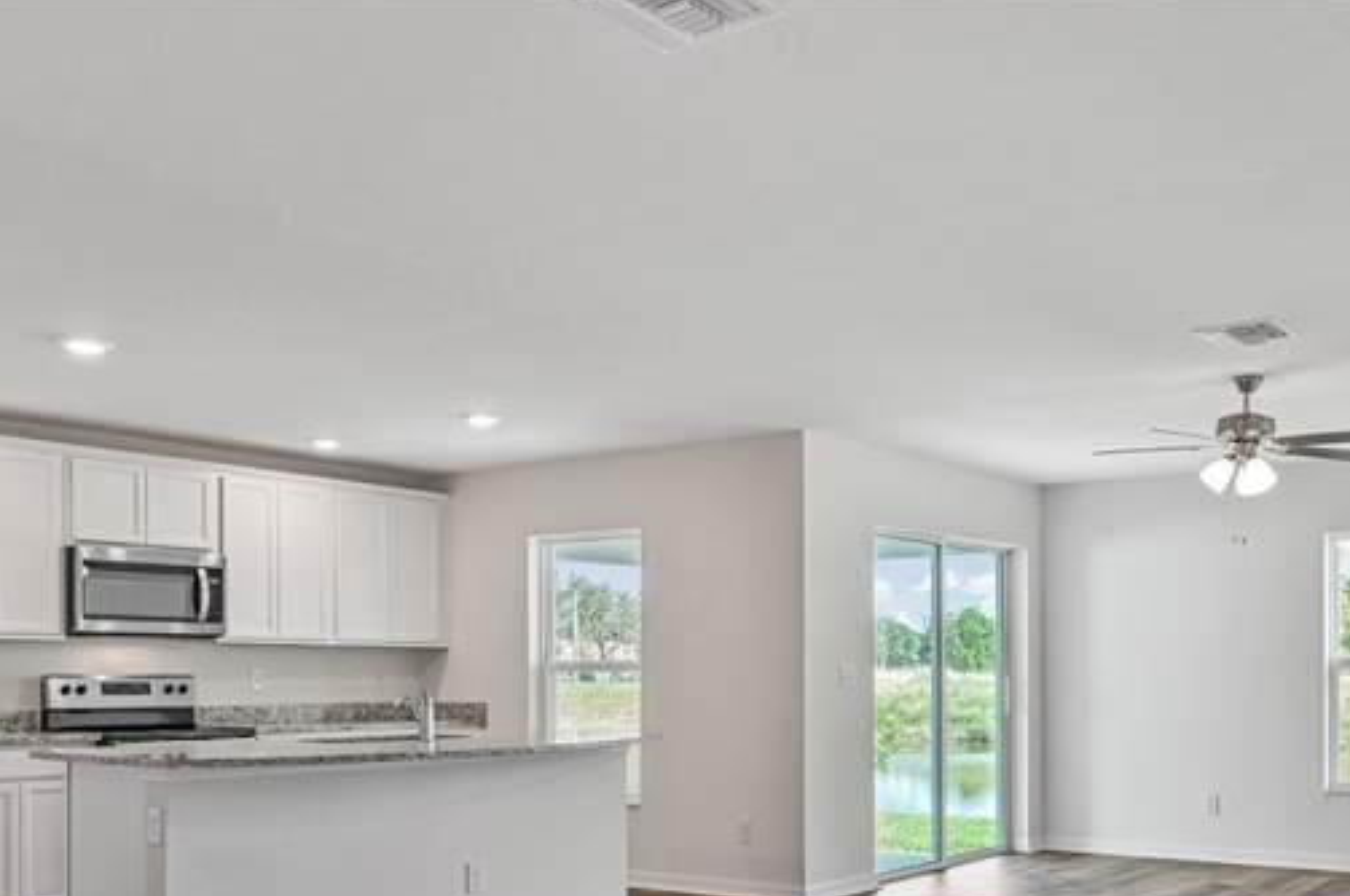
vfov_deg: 36.6
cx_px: 878
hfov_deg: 53.6
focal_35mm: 35
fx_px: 1311
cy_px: 703
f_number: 6.3
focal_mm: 22
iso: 800
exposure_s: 1/80
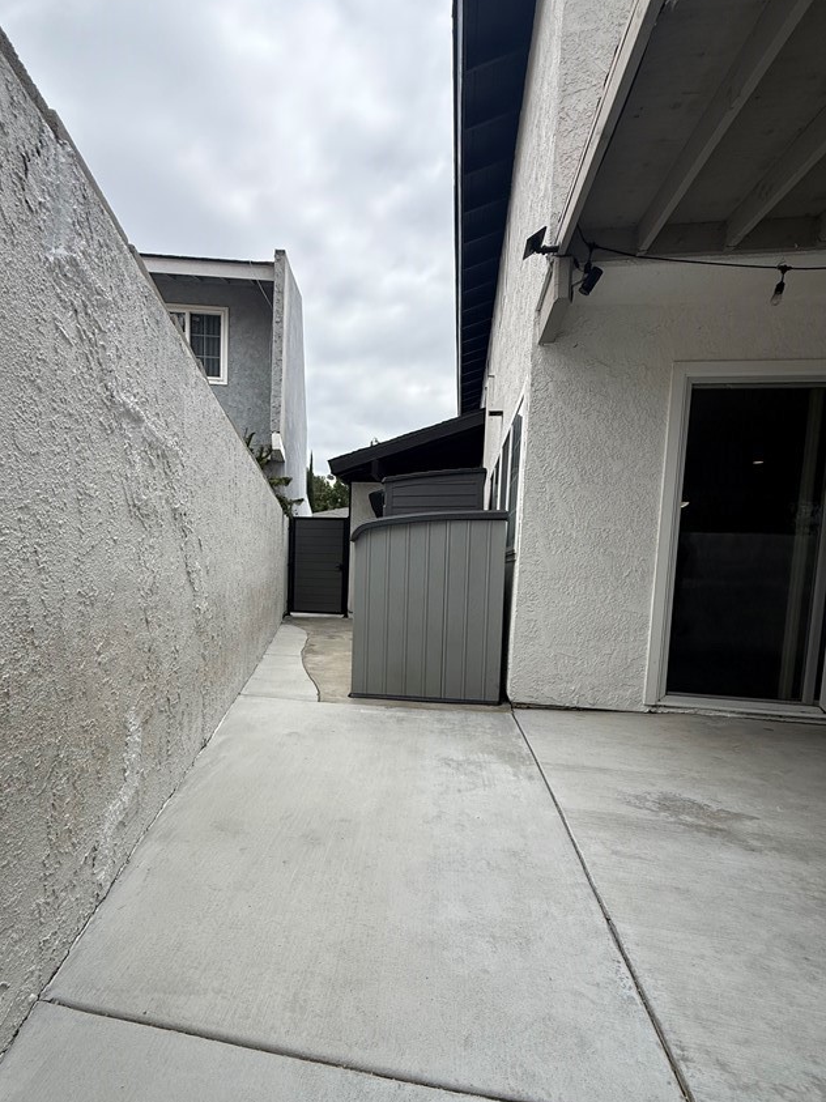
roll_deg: -3.3
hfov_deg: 74.5
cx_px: 366
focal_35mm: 17
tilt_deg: -3.0
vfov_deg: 90.7
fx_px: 541
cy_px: 609
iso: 64
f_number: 2.2
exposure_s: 1/1961
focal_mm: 2.22
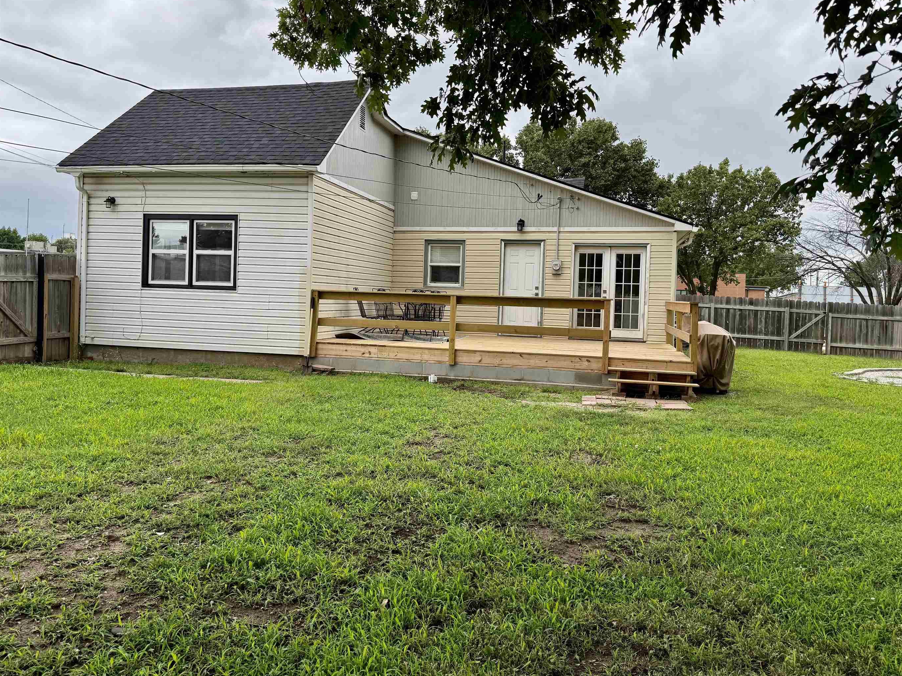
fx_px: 704
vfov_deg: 51.3
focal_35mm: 27
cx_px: 426
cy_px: 302
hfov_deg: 65.3
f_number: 1.78
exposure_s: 1/1192
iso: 100
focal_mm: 6.76
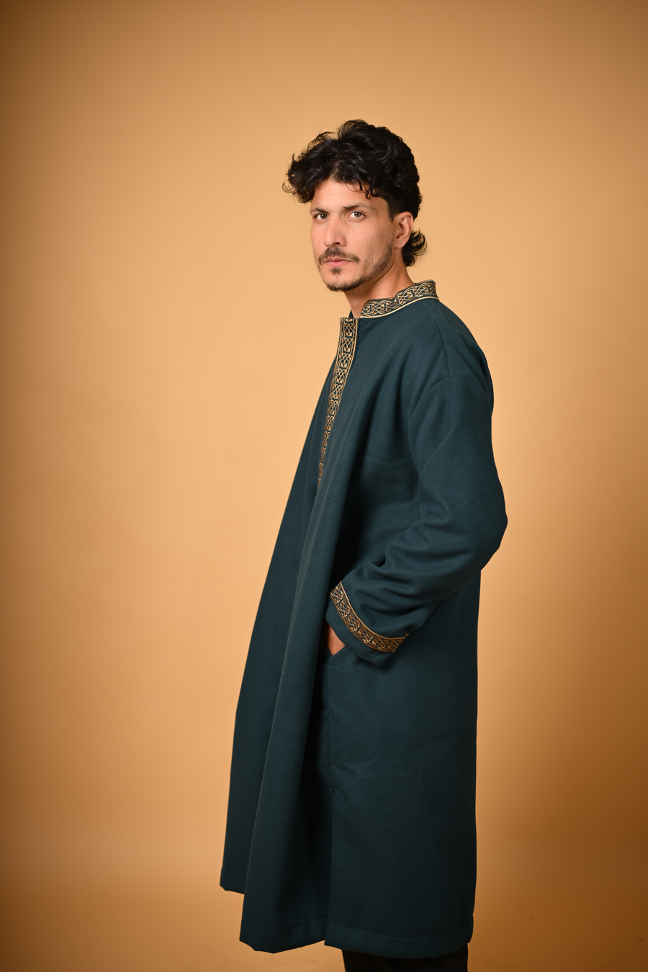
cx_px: 324
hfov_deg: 27.0
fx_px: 1350
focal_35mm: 50
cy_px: 486
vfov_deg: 39.6
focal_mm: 50
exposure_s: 1/1000
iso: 160
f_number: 2.2
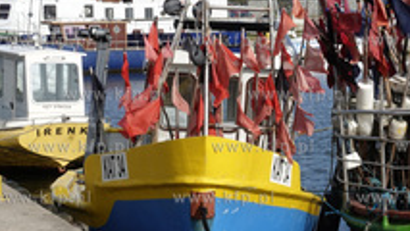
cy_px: 120
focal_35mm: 126
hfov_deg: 16.8
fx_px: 1370
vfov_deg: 9.6
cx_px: 366
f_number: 11
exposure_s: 1/200
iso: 250
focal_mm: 23.34
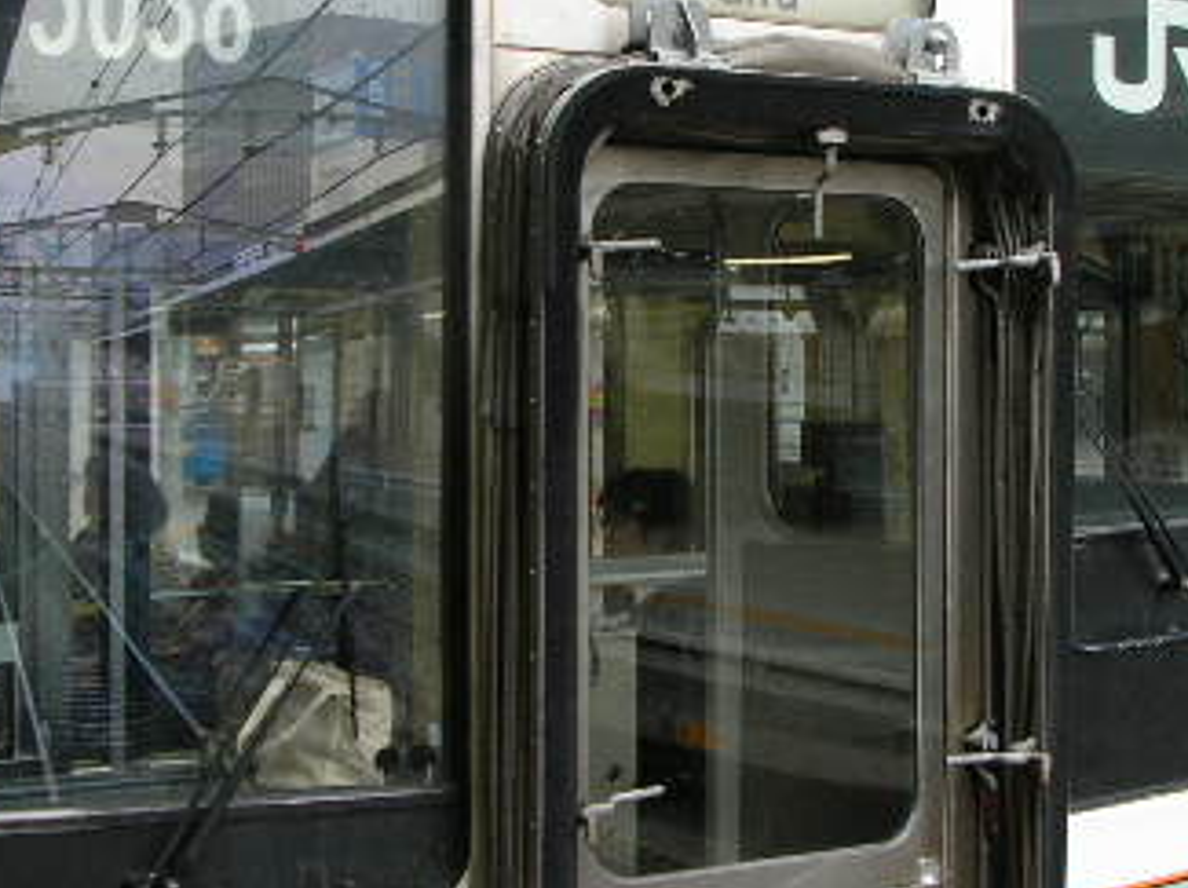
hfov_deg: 28.1
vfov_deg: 21.3
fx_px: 2365
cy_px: 428
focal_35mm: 69
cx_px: 705
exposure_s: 1/59.3
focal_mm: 5.8
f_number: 2.8
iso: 50
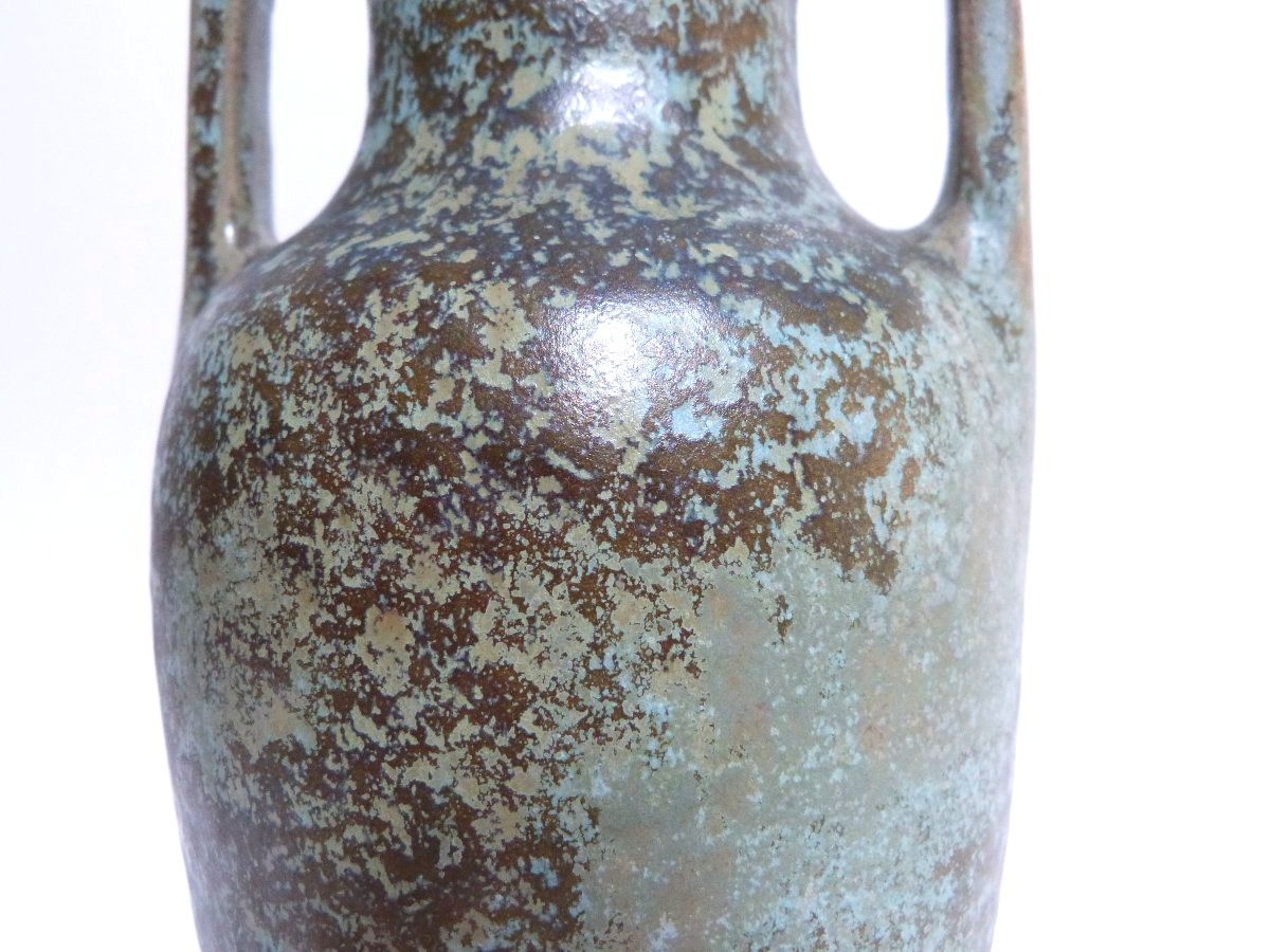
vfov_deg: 46.8
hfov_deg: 60.0
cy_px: 476
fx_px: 1101
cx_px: 635
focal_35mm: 30
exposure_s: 1/60
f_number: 2.9
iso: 400
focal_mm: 5.2
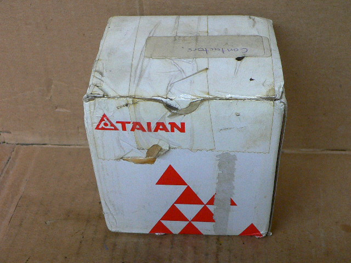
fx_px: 497
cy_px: 132
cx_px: 176
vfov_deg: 29.7
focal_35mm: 49
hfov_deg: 38.9
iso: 200
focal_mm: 6.4
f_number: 2.8
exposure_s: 1/30
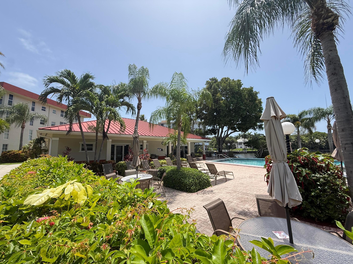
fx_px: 143
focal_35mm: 14
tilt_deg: +8.4
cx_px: 176
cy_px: 132
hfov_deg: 102.1
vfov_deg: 85.7
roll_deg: +0.2
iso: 50
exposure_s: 1/914
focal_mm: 2.22
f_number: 2.2
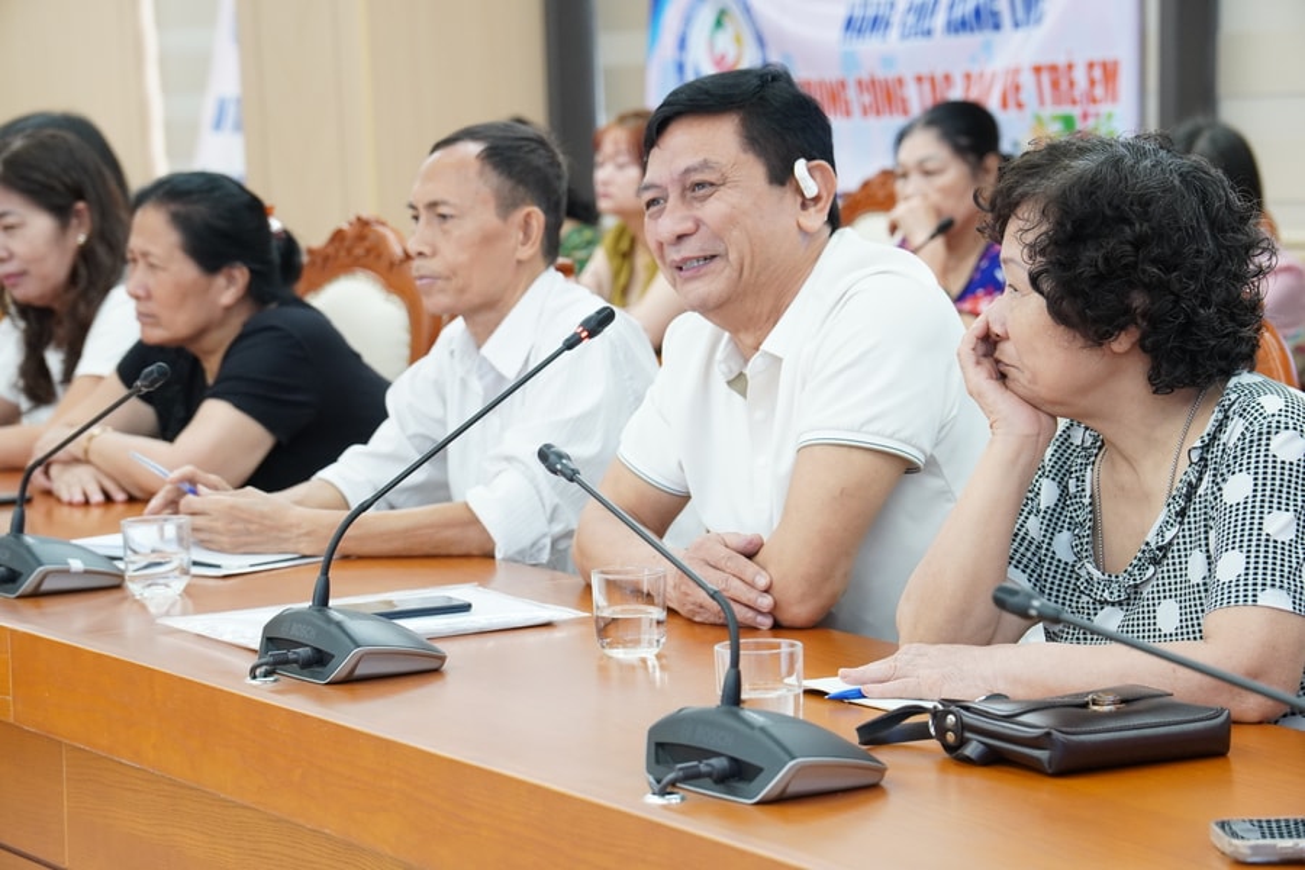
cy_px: 435
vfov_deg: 13.0
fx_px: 3806
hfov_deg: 19.5
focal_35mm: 105
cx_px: 652
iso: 1600
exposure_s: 1/125
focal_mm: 70
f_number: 4.5
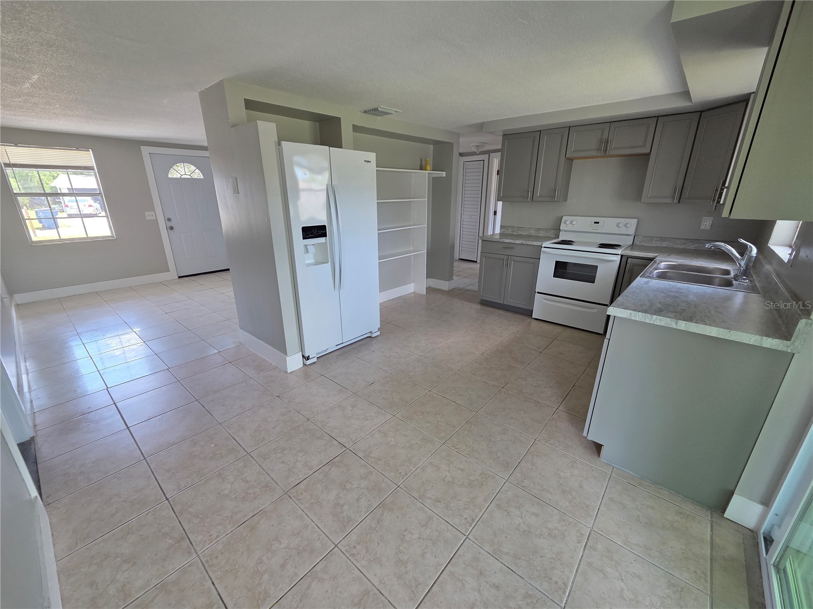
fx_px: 305
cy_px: 304
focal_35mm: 13
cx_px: 406
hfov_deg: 106.2
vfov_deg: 89.9
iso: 125
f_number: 2.2
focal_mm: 2.2
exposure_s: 1/120
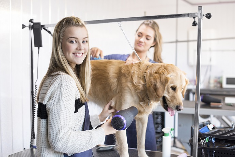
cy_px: 78
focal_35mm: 50
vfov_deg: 27.0
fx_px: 326
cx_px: 118
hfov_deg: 39.6
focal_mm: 50
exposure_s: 1/200
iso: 800
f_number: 3.2
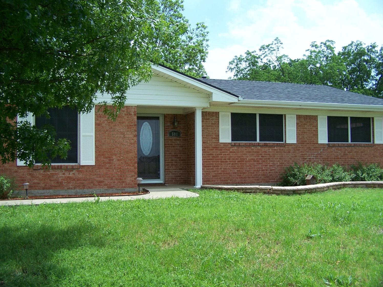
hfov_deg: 49.0
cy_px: 144
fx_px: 420
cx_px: 192
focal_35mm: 38
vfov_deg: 37.7
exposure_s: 1/1000
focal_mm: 6.3
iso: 80
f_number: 2.8
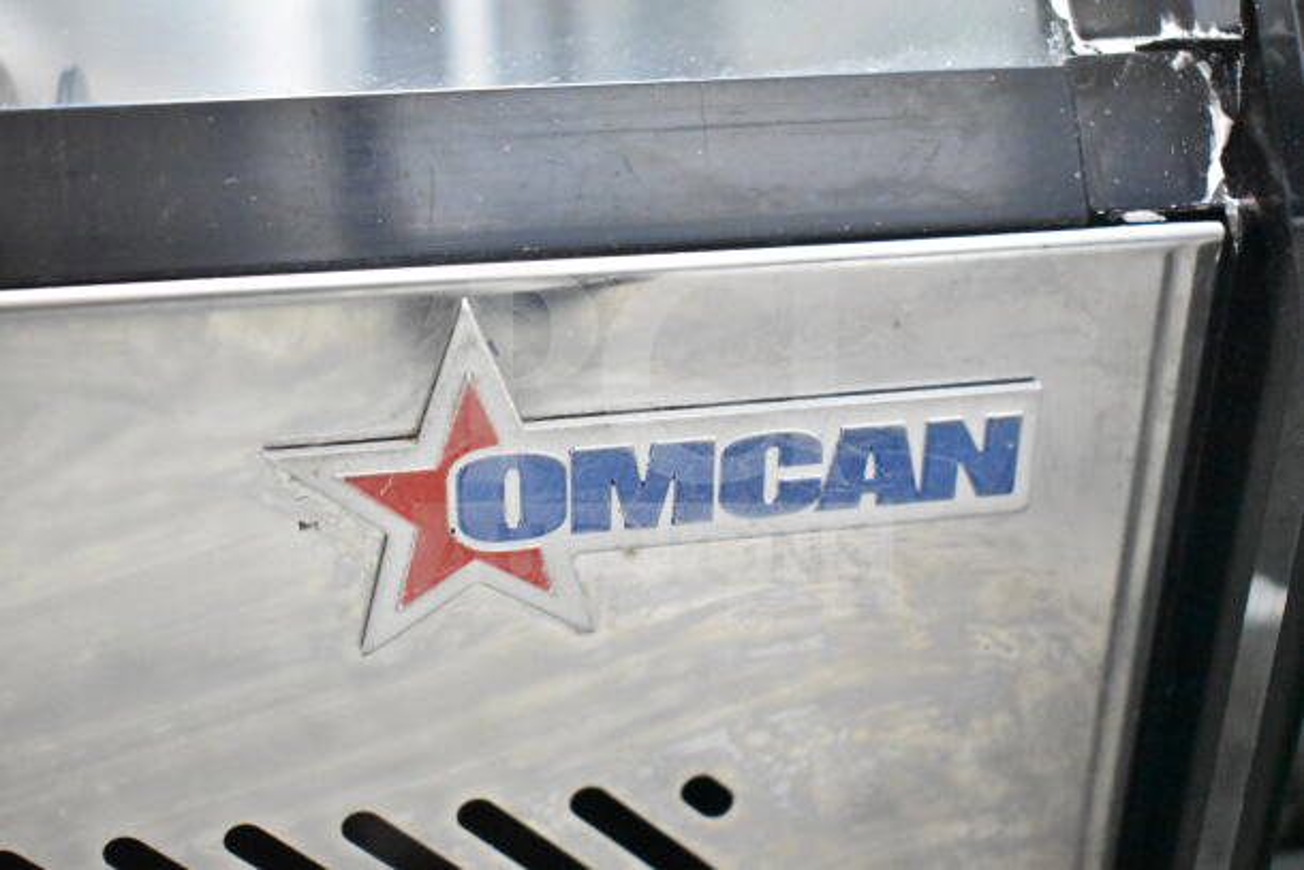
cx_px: 652
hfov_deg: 38.9
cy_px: 435
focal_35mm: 51
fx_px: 1848
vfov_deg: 26.5
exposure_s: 1/50
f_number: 4.5
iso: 14400
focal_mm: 34
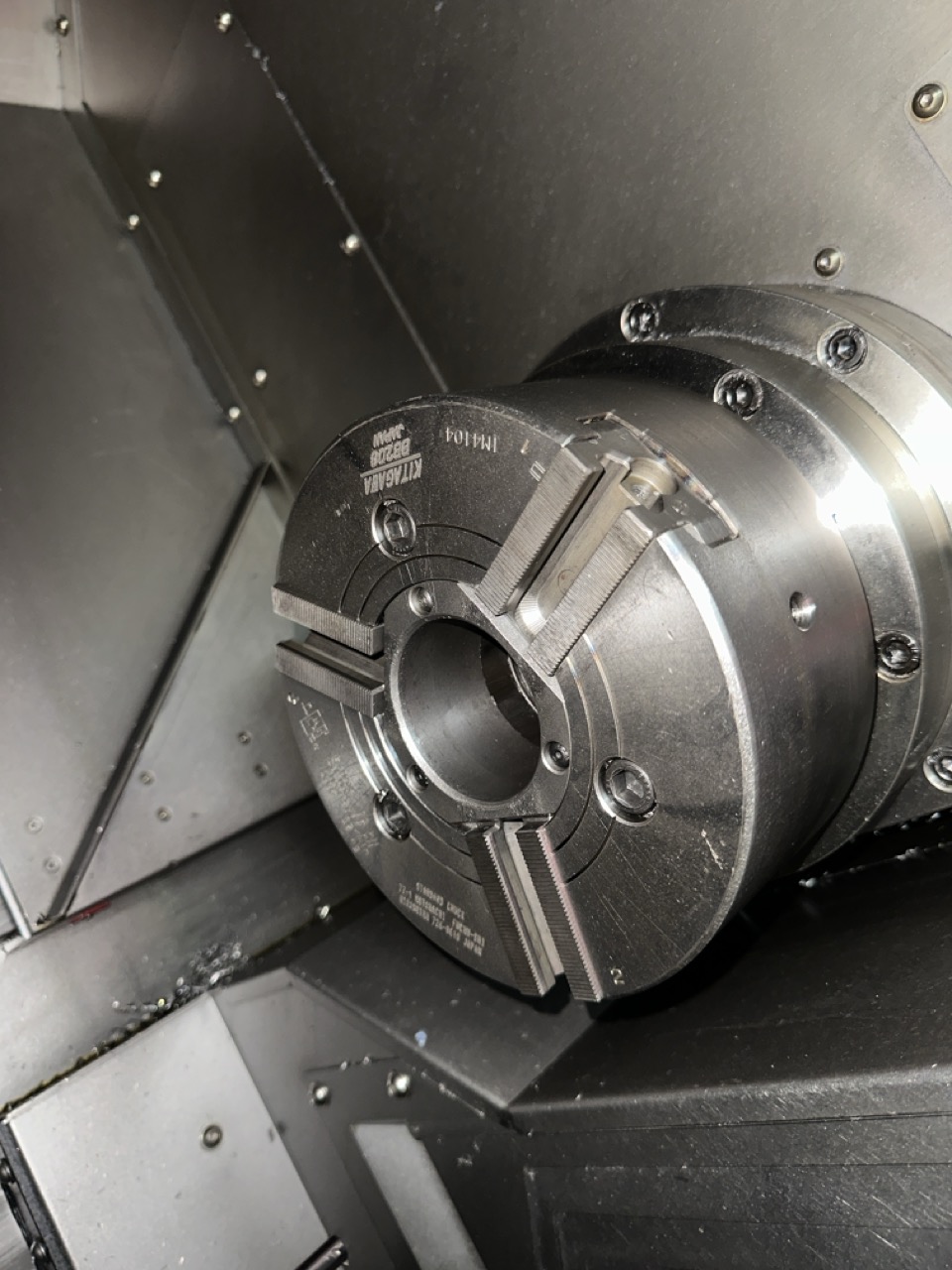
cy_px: 635
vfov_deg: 71.6
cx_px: 476
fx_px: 880
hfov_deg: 56.8
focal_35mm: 24
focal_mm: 6.86
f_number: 1.78
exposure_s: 1/5
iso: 50
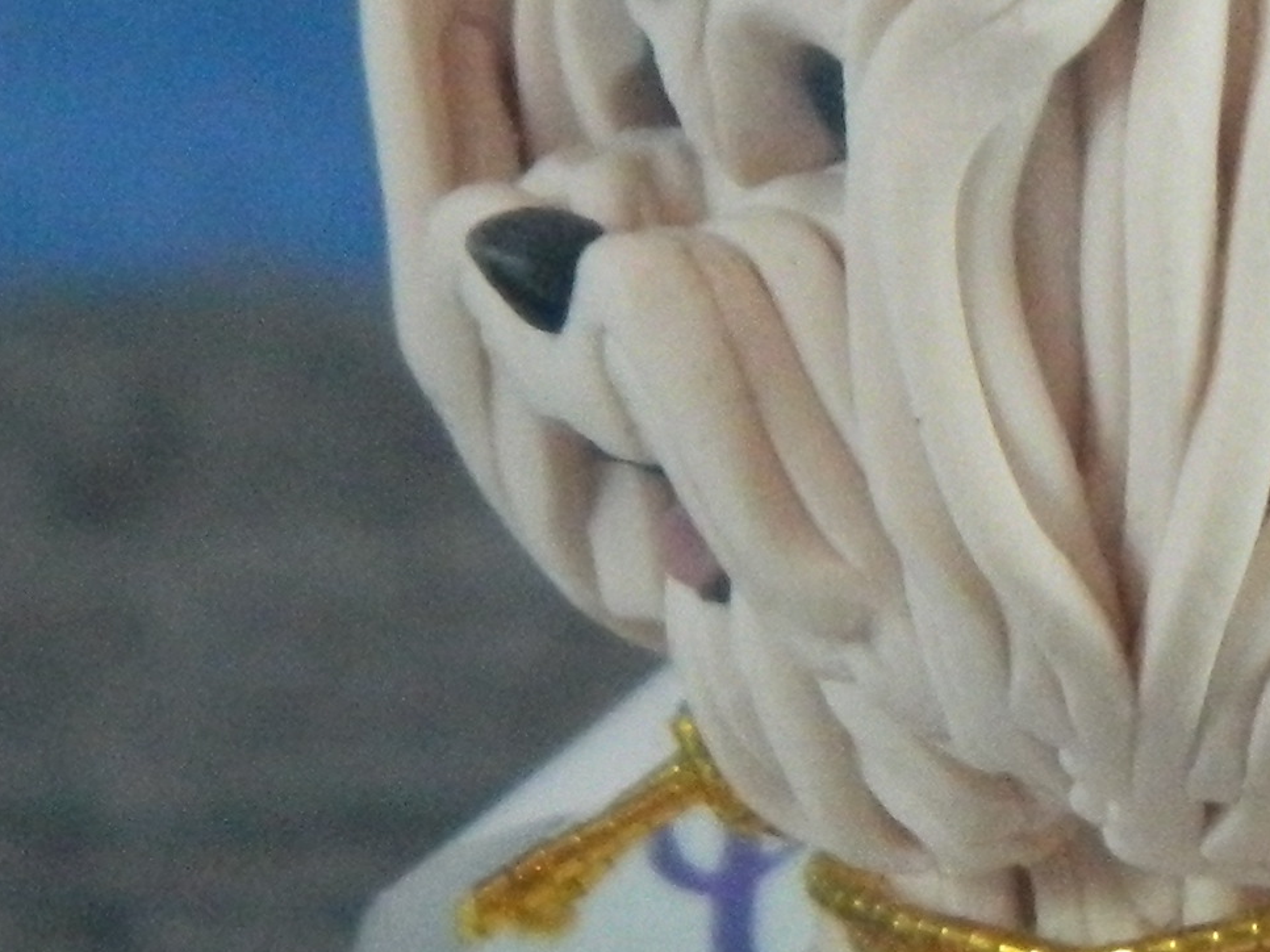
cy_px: 815
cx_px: 1801
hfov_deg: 3.4
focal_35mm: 577
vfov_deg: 2.6
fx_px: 21164
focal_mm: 23.2
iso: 400
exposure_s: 1/30
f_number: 4.7
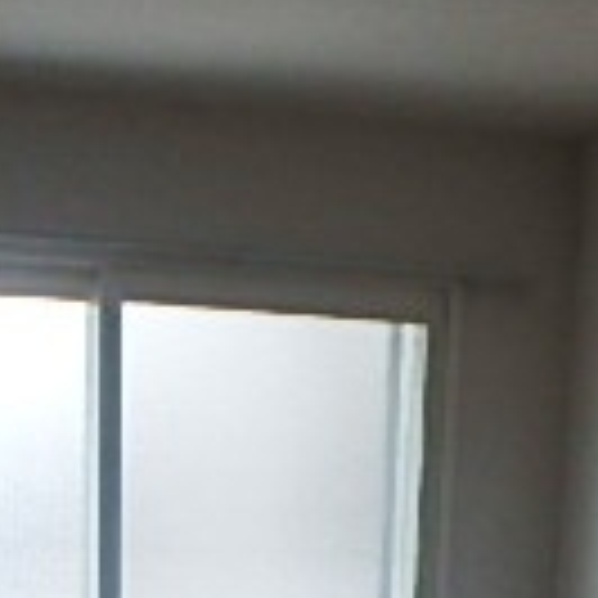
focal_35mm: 89
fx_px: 1739
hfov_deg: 19.5
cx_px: 324
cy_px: 1052
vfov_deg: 16.5
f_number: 3.5
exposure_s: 1/250
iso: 125
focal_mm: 3.7
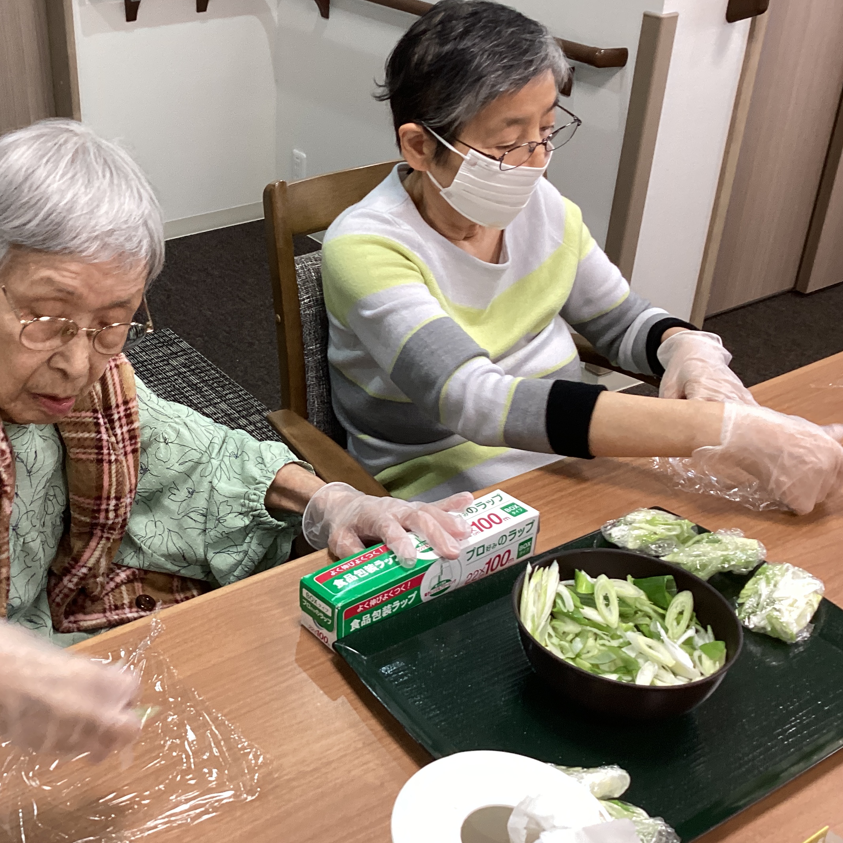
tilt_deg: -31.7
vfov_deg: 40.0
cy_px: 401
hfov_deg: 39.2
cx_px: 234
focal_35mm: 42
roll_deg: +2.5
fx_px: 1157
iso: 125
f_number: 2.4
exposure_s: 1/50
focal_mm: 3.3
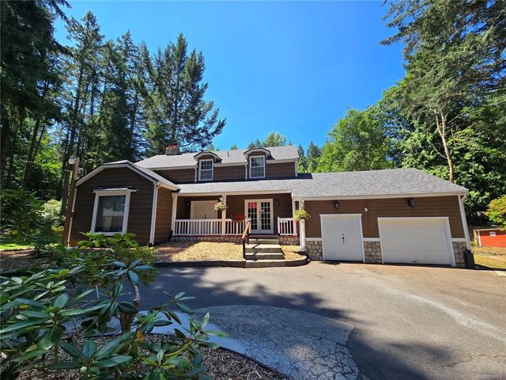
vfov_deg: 89.9
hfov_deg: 106.2
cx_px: 253
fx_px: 190
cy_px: 190
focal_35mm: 13
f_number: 2.2
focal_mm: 2.2
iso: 50
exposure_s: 1/989
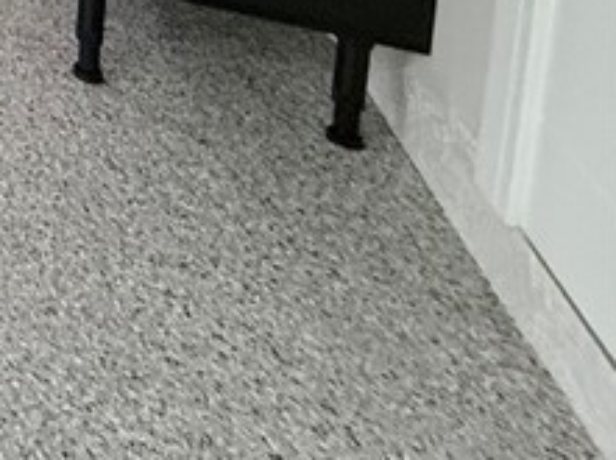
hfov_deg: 16.0
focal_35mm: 65
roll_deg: +0.9
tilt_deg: -4.8
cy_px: -552
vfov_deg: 15.7
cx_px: -806
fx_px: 1155
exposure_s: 1/60
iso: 320
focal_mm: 2.22
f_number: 2.2
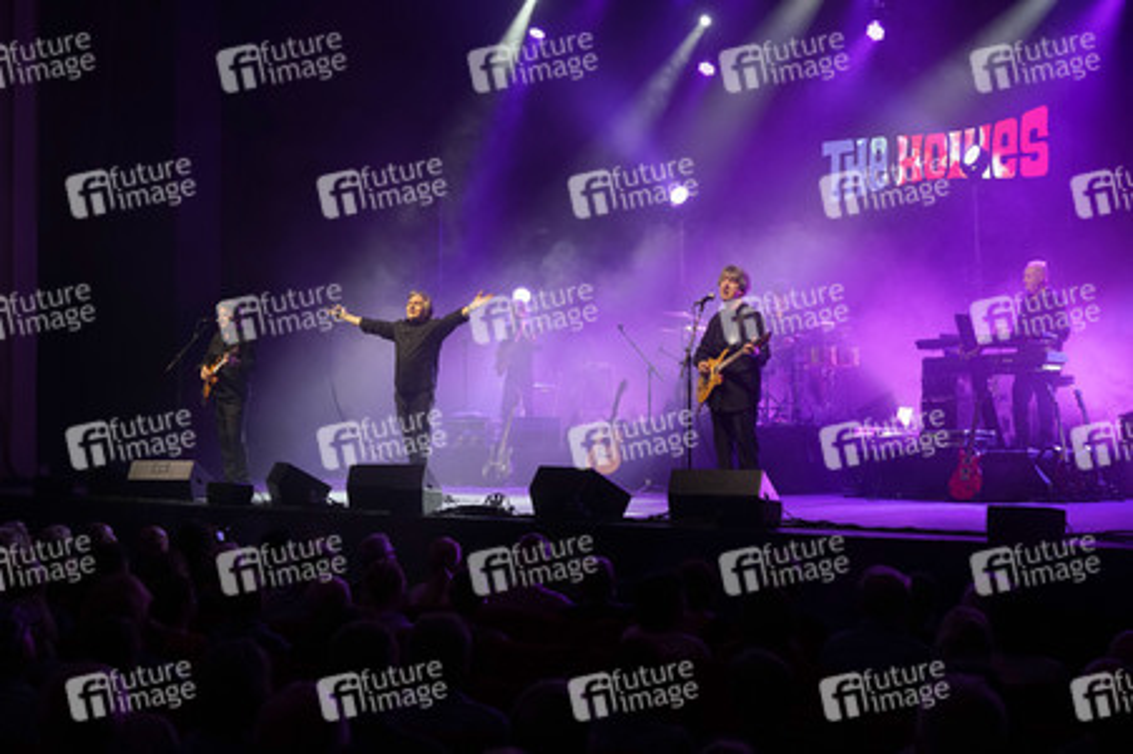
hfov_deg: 39.6
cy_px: 377
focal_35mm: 50
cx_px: 566
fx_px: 1572
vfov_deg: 27.0
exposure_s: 1/160
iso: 1600
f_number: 5
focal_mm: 50
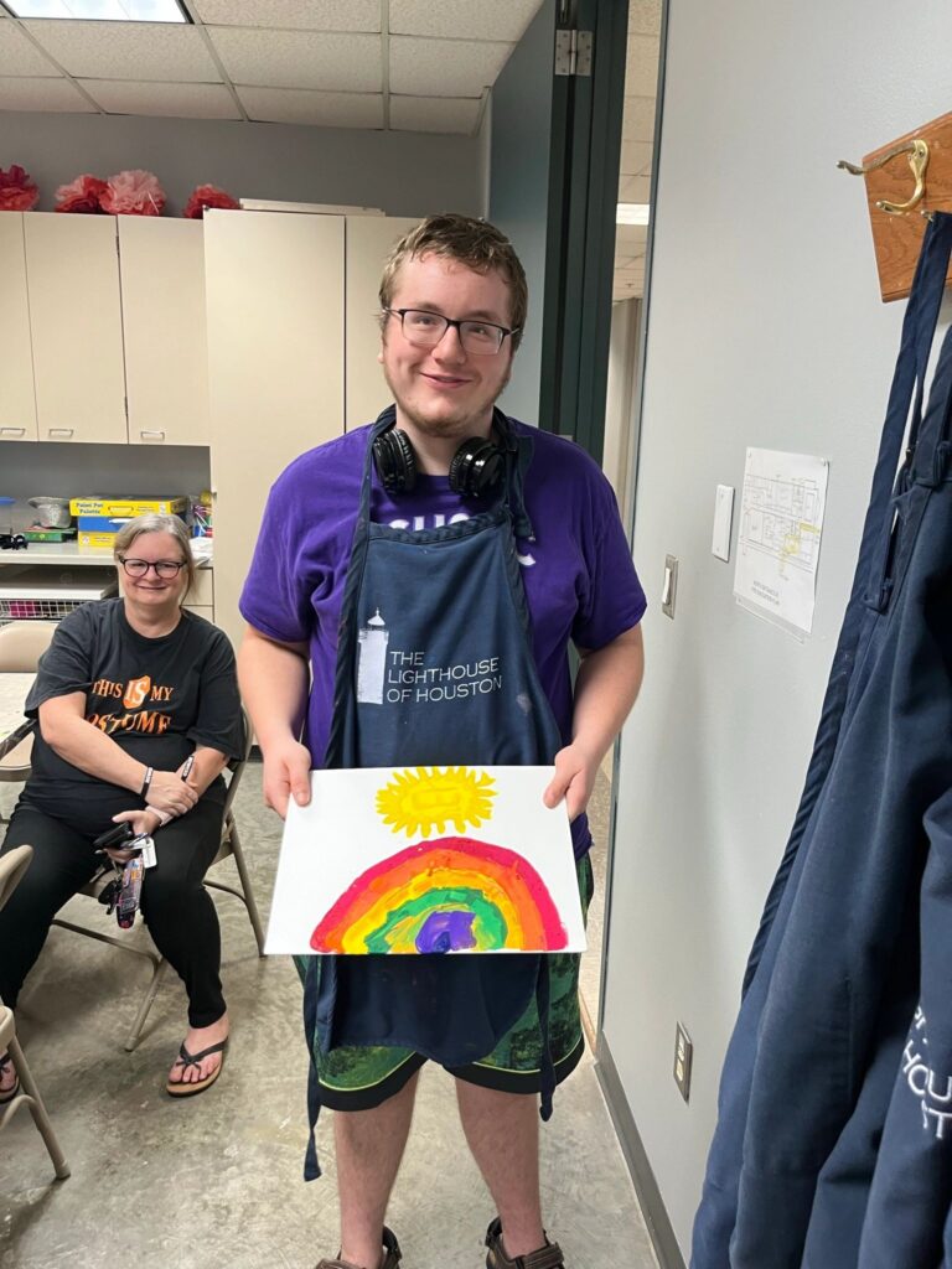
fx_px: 953
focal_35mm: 26
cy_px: 634
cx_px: 476
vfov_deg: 67.3
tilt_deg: -11.8
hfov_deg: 53.1
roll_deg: -1.2
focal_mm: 5.1
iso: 160
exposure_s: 1/60
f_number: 1.6
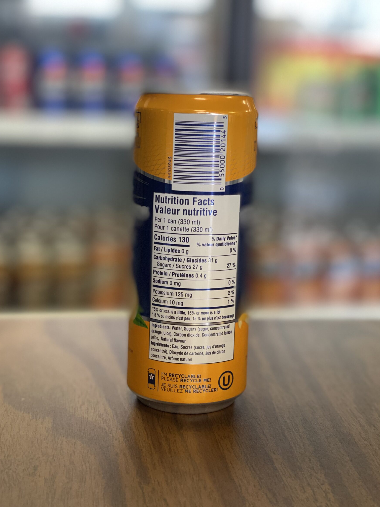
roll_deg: -2.8
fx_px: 834
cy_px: 246
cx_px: 199
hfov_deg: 25.7
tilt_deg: -10.7
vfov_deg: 33.8
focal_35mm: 57
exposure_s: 1/60
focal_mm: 6
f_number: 2
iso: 160
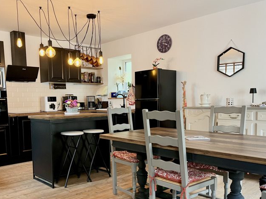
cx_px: 116
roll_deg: +2.4
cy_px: 124
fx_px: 254
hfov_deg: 55.2
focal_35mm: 33
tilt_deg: -5.2
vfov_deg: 42.7
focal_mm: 5.1
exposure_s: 1/53
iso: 400
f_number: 1.6
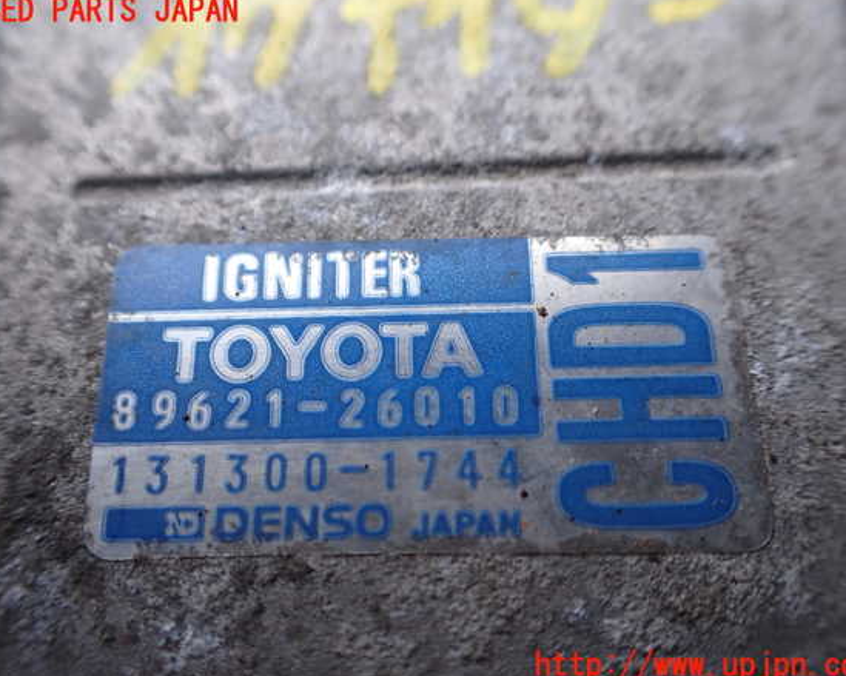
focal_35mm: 32
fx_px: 801
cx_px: 421
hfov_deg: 55.7
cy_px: 339
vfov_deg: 45.8
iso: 125
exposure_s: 1/125
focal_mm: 5.4
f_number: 2.3
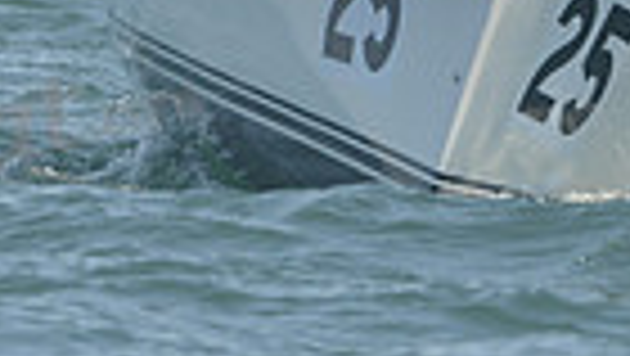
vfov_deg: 1.2
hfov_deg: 2.1
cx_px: 436
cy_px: -133
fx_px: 17403
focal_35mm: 1041
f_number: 7.1
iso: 280
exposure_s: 1/1000
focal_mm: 240
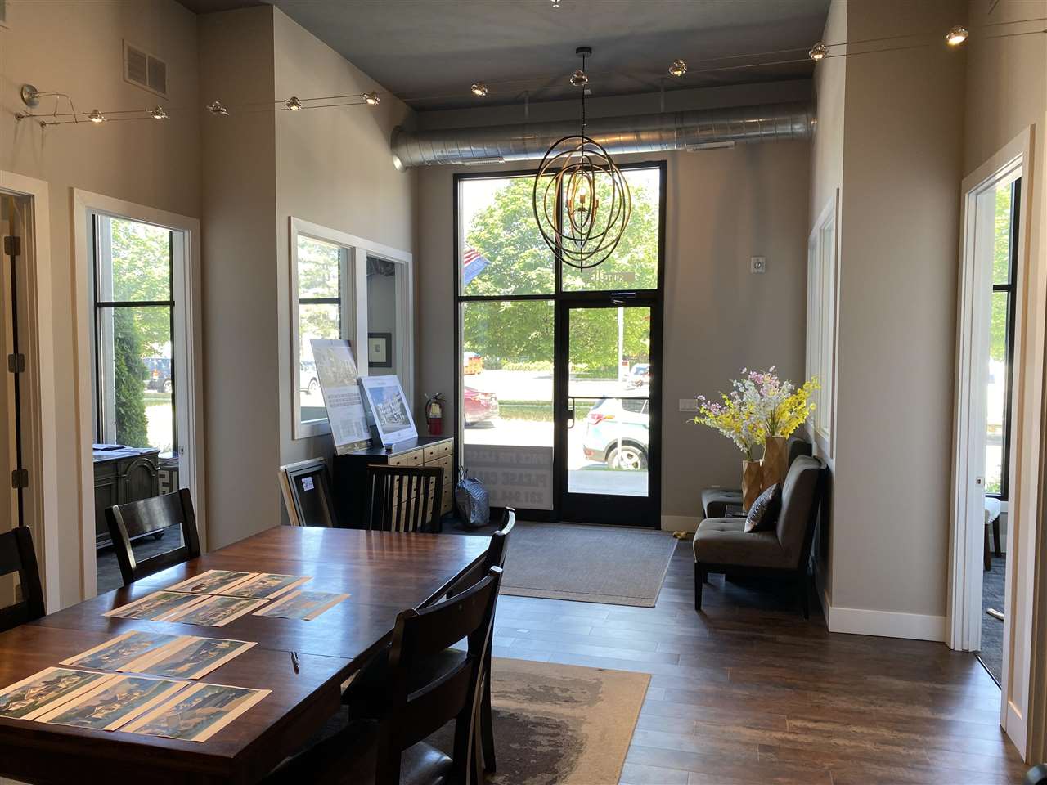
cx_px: 524
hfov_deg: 67.3
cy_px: 392
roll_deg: -0.3
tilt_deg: -3.3
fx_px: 786
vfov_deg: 53.1
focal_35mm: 26
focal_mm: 4.25
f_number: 1.8
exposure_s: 1/120
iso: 80
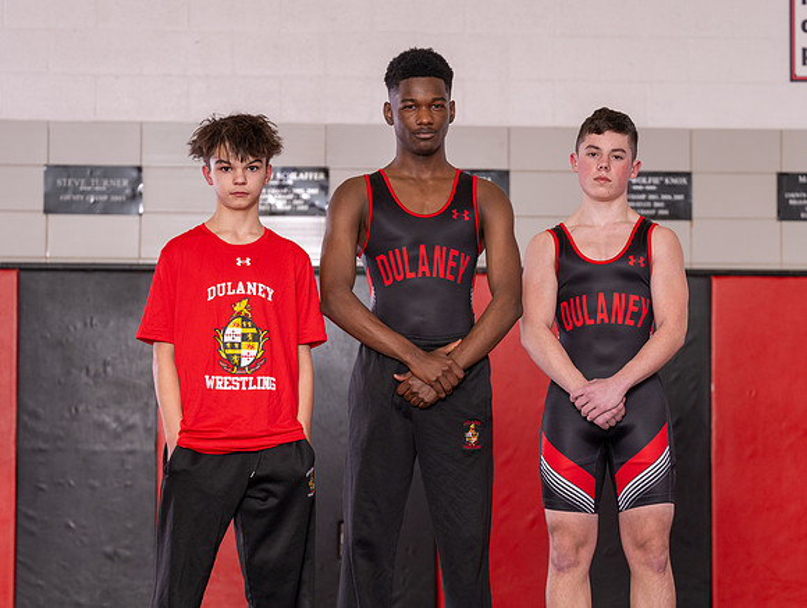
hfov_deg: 18.9
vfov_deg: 14.3
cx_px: 462
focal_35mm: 103
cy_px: 333
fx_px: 2417
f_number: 2.8
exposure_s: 1/160
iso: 125
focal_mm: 70
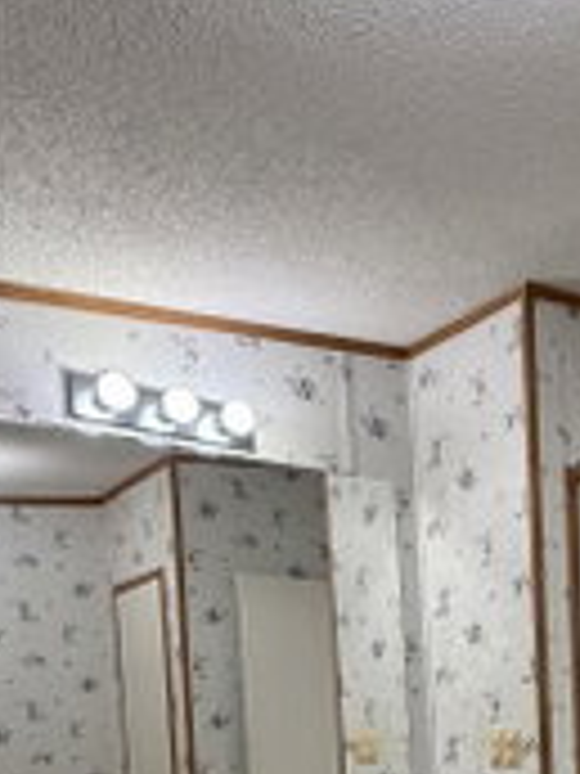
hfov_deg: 33.8
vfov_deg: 41.9
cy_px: 765
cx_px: 571
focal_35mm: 39
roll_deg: +1.8
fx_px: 871
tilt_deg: -2.8
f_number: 2.2
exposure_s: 1/120
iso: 250
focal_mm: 2.22
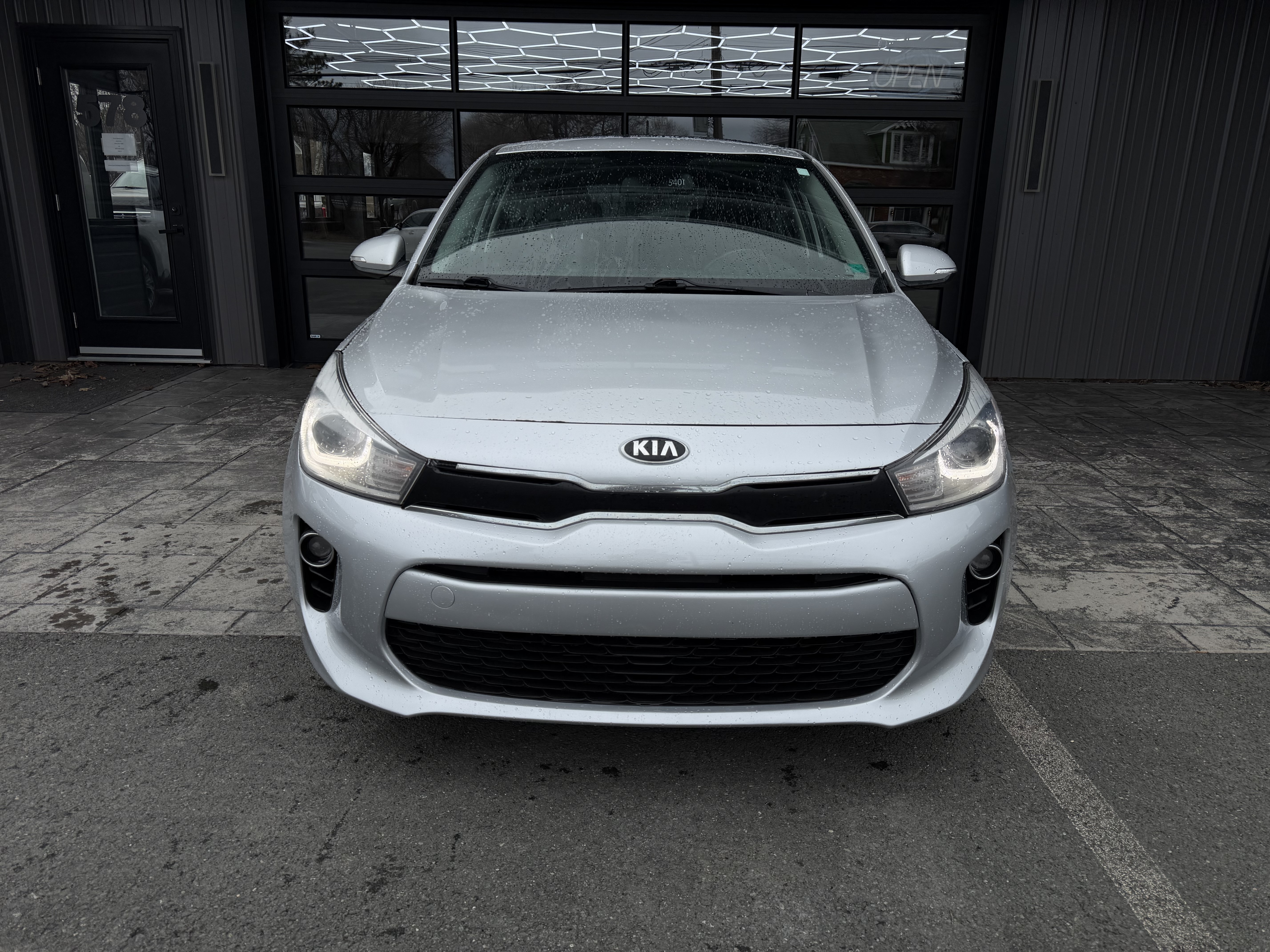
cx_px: 635
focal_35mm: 24
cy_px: 476
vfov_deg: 56.8
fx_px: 881
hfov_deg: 71.6
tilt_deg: -14.9
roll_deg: -1.2
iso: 80
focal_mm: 6.76
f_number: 1.78
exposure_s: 1/4975
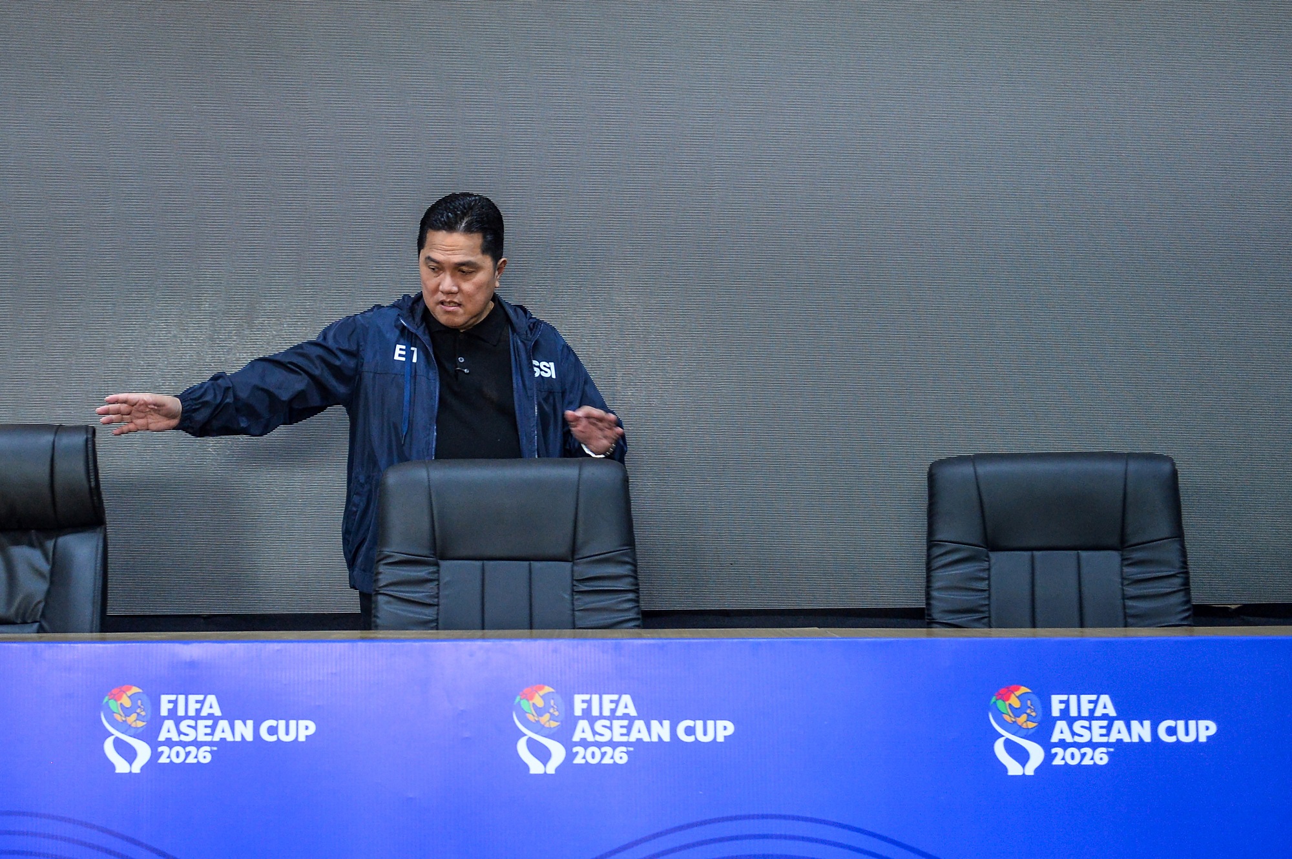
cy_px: 430
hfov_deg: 54.5
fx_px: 1255
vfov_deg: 37.8
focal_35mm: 35
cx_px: 646
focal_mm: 35
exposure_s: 1/80
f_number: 2.8
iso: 1250
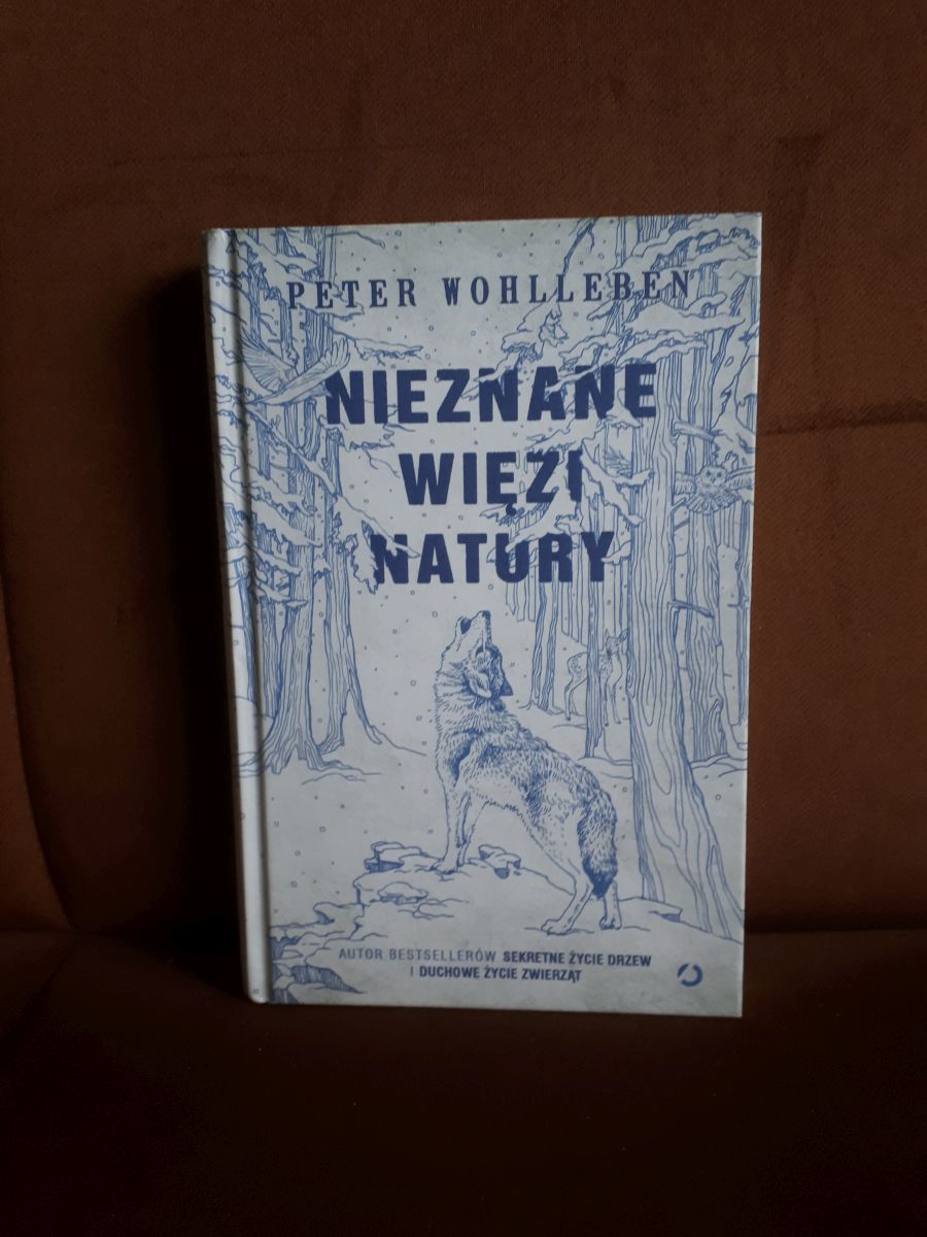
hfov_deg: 51.4
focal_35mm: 27
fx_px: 964
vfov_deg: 65.3
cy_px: 618
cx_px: 464
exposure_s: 1/30
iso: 80
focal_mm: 3.6
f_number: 1.9
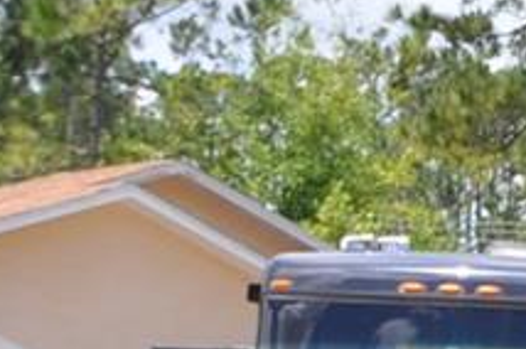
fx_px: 2290
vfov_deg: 8.7
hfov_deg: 9.8
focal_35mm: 157
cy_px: 339
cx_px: 1595
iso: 200
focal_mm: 14
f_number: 9
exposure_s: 1/320
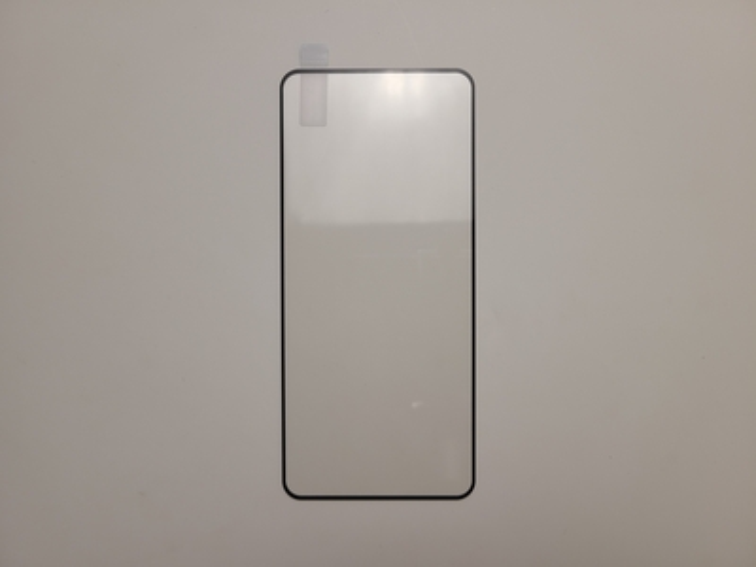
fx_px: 568
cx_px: 378
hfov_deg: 67.3
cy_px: 284
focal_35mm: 26
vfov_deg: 53.1
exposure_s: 1/104
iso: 40
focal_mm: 5.4
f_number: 1.8
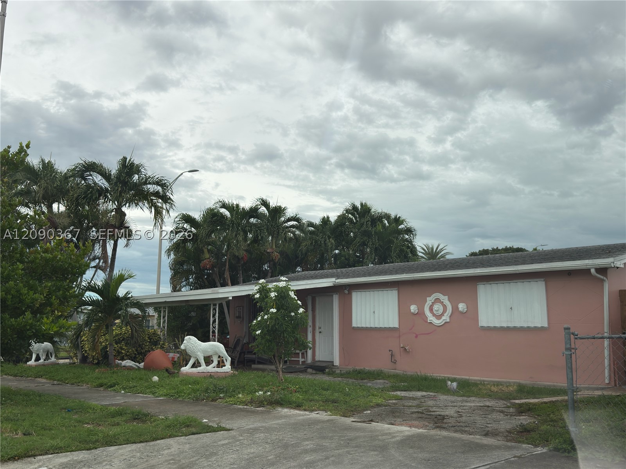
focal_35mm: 36
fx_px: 651
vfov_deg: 39.6
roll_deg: +0.1
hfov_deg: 51.4
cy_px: 234
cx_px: 313
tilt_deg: +9.0
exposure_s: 1/4545
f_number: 1.78
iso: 64
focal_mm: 6.76
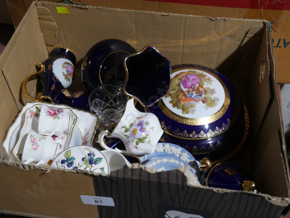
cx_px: 145
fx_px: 386
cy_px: 109
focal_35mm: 46
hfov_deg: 41.2
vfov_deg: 31.5
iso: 400
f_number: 5.1
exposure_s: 1/60
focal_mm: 23
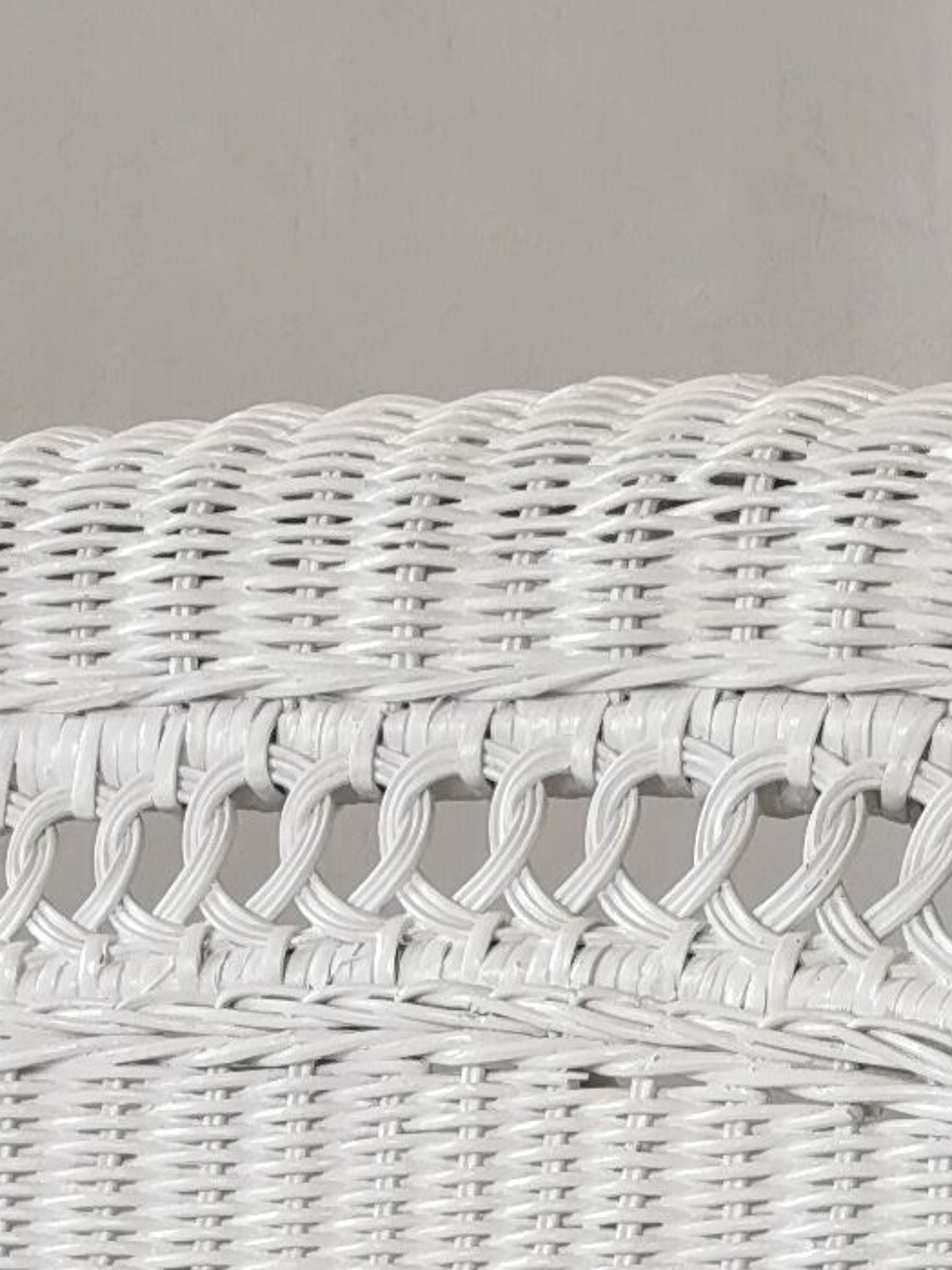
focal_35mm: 141
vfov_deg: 11.6
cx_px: 629
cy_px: 2987
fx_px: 5172
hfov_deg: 10.5
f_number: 1.6
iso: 64
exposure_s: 1/120
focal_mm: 5.56
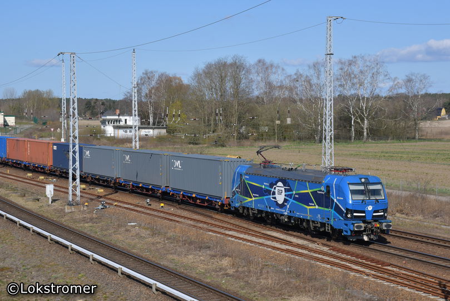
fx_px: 975
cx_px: 225
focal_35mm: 78
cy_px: 150
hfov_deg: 26.0
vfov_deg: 17.5
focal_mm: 52
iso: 200
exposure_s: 1/640
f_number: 11
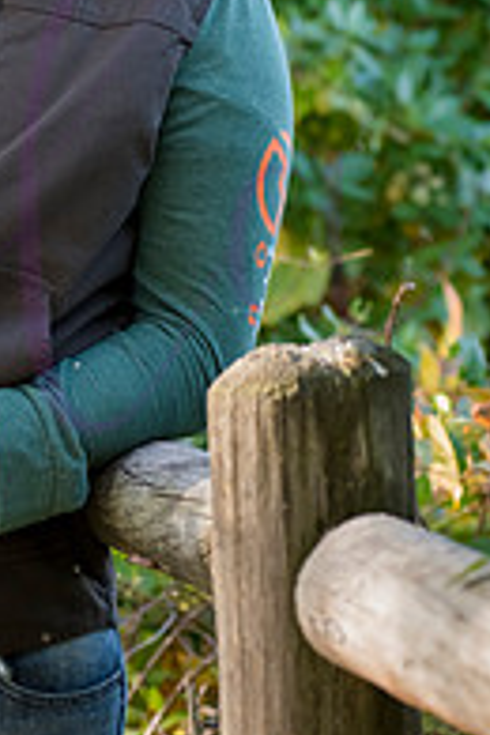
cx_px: -57
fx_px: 4042
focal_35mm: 198
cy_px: 4
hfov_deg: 6.9
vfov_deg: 10.3
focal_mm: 86
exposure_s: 1/320
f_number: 4.5
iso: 640
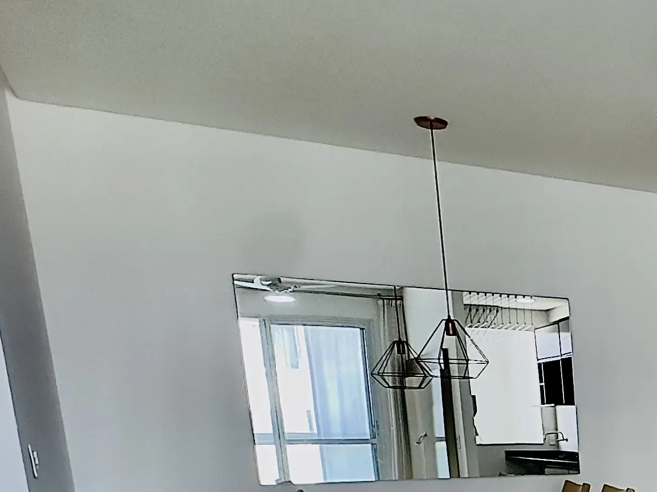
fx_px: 930
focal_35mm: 49
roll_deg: +0.7
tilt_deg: -11.3
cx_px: 873
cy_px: 610
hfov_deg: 30.1
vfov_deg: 26.1
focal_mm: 2.22
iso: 160
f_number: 2.2
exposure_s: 1/99
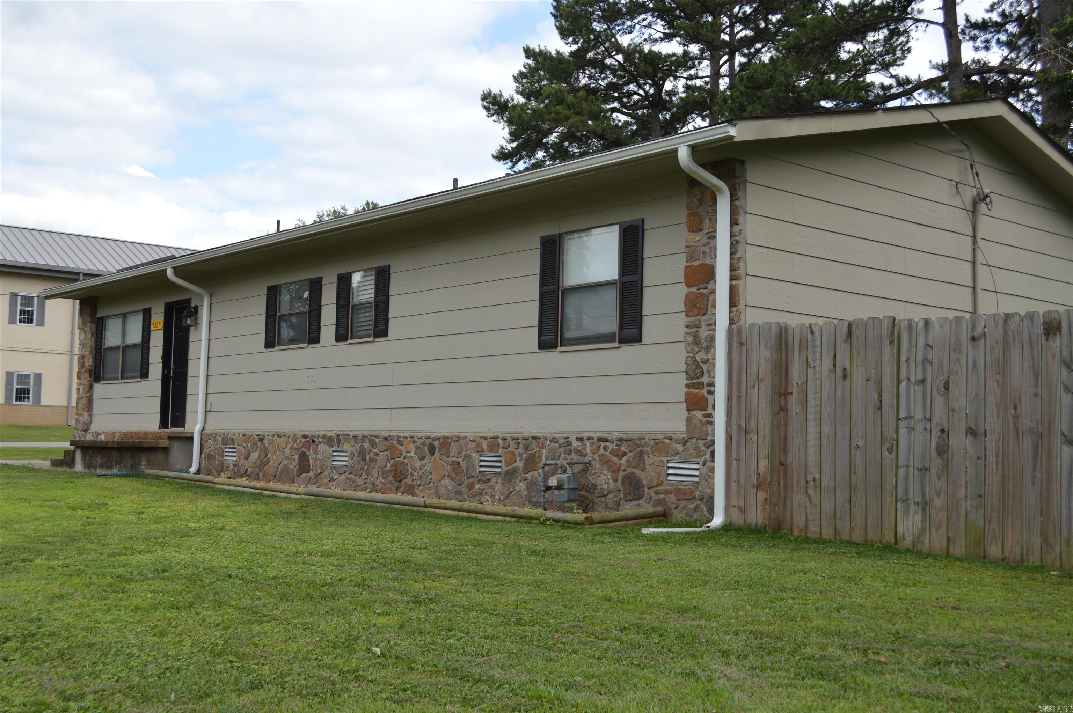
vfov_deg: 34.1
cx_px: 536
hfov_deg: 49.6
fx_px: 1161
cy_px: 356
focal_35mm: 39
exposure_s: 1/200
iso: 100
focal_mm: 26
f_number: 6.3
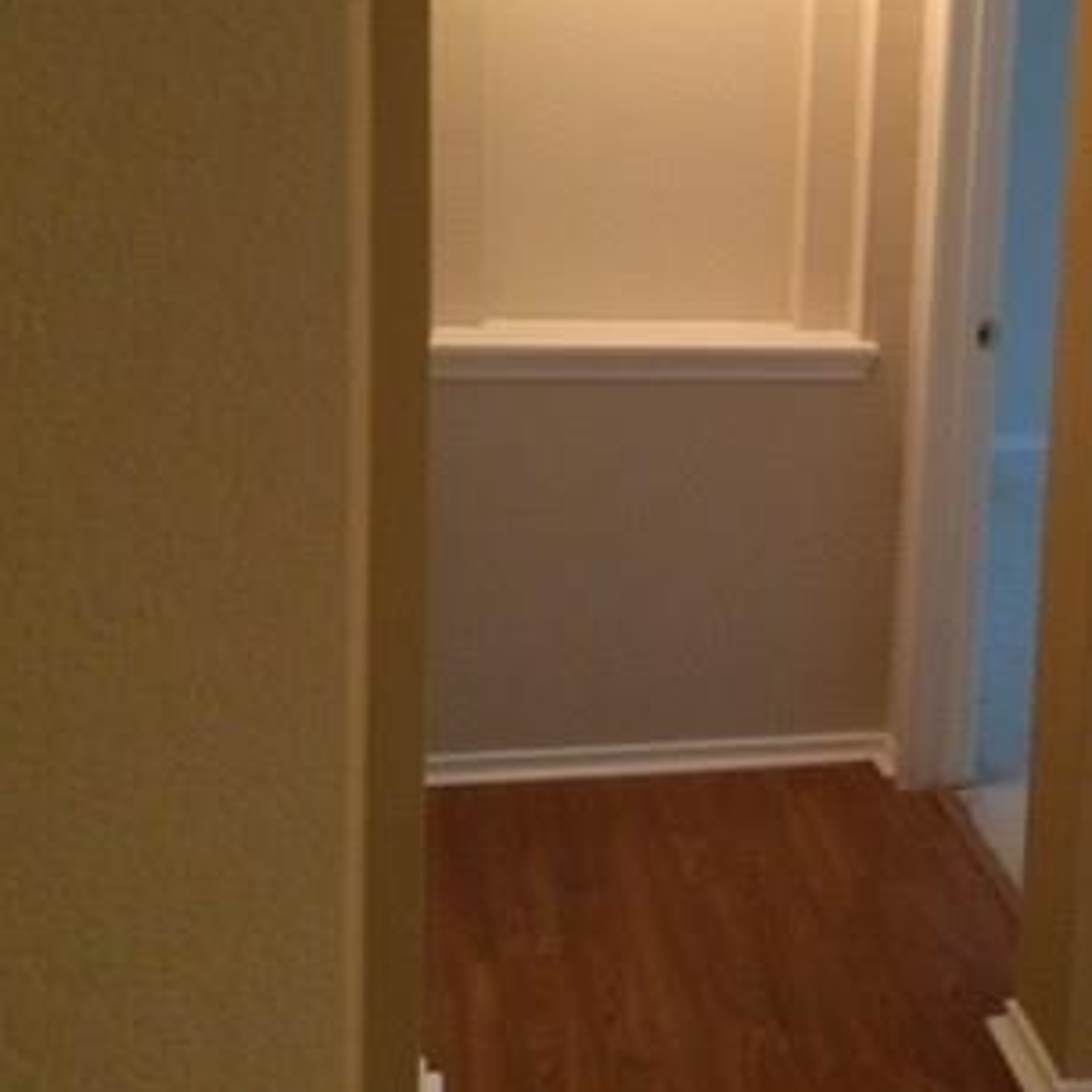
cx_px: 938
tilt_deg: -11.1
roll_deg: -2.0
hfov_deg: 30.5
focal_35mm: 54
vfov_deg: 31.3
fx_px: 1927
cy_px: 330
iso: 250
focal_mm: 4.15
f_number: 2.2
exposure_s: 1/24
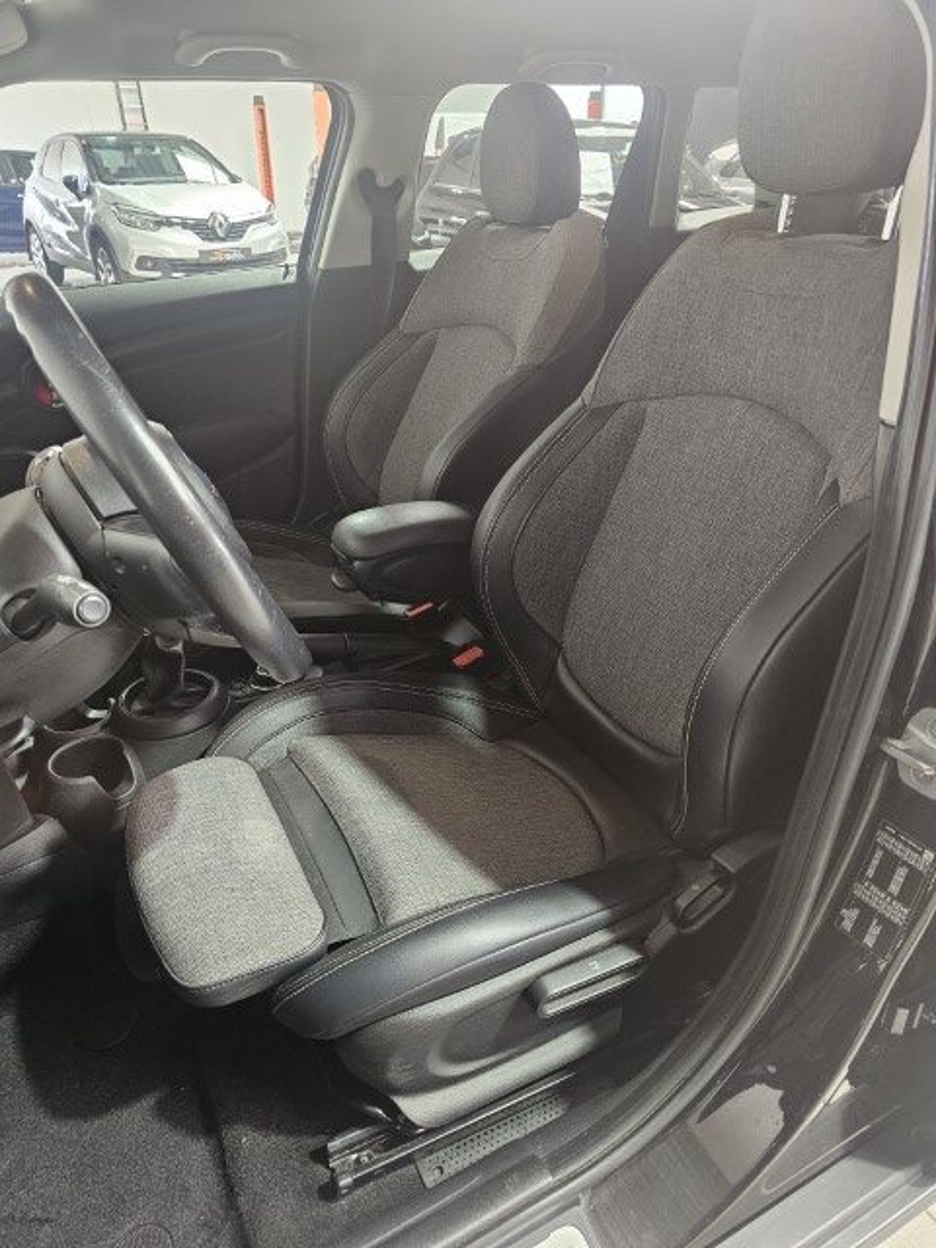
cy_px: 624
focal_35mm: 23
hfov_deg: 58.9
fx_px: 829
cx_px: 468
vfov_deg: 73.9
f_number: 1.7
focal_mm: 6.3
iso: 640
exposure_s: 1/100
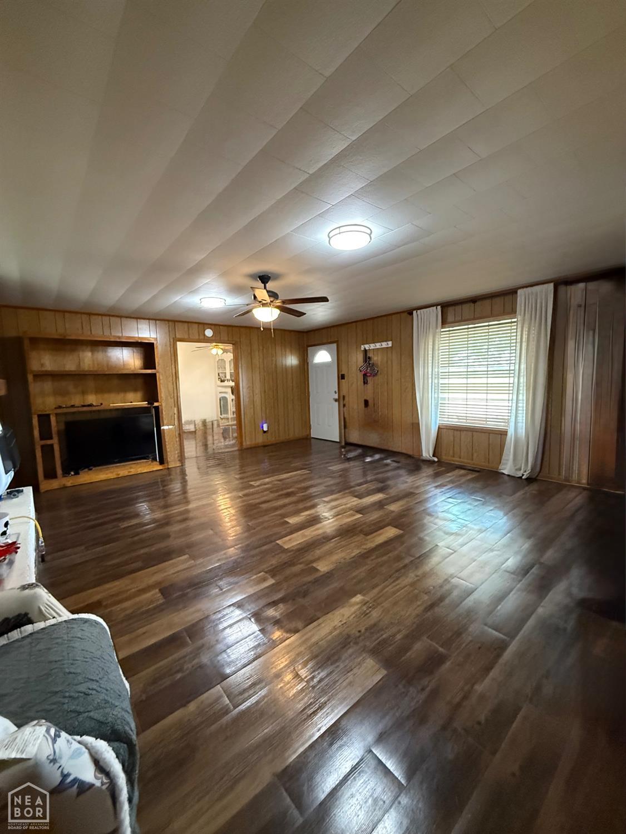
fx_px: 338
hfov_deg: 85.7
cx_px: 313
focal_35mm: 14
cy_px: 417
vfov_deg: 102.1
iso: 800
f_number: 2.2
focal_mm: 2.22
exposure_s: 1/60
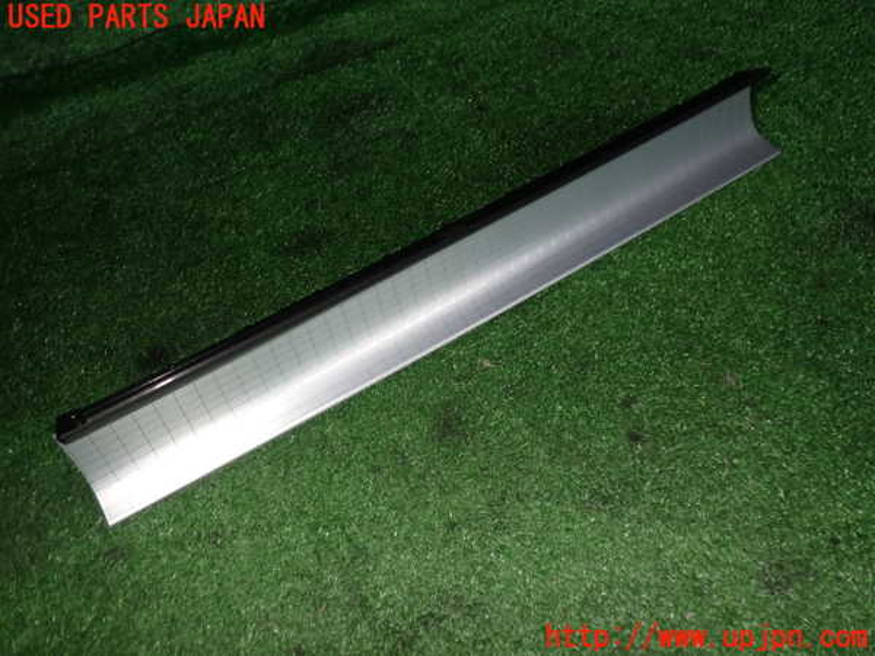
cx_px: 438
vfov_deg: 46.8
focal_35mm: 30
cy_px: 328
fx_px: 758
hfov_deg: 60.0
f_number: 6.3
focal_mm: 5.4
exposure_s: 1/30
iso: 200
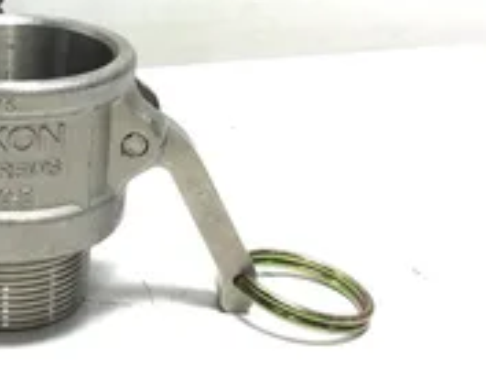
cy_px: 145
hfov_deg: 26.0
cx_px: -22
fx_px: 983
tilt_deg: -22.9
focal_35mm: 70
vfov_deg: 21.0
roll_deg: +0.8
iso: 32
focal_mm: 3.3
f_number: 2.4
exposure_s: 1/60
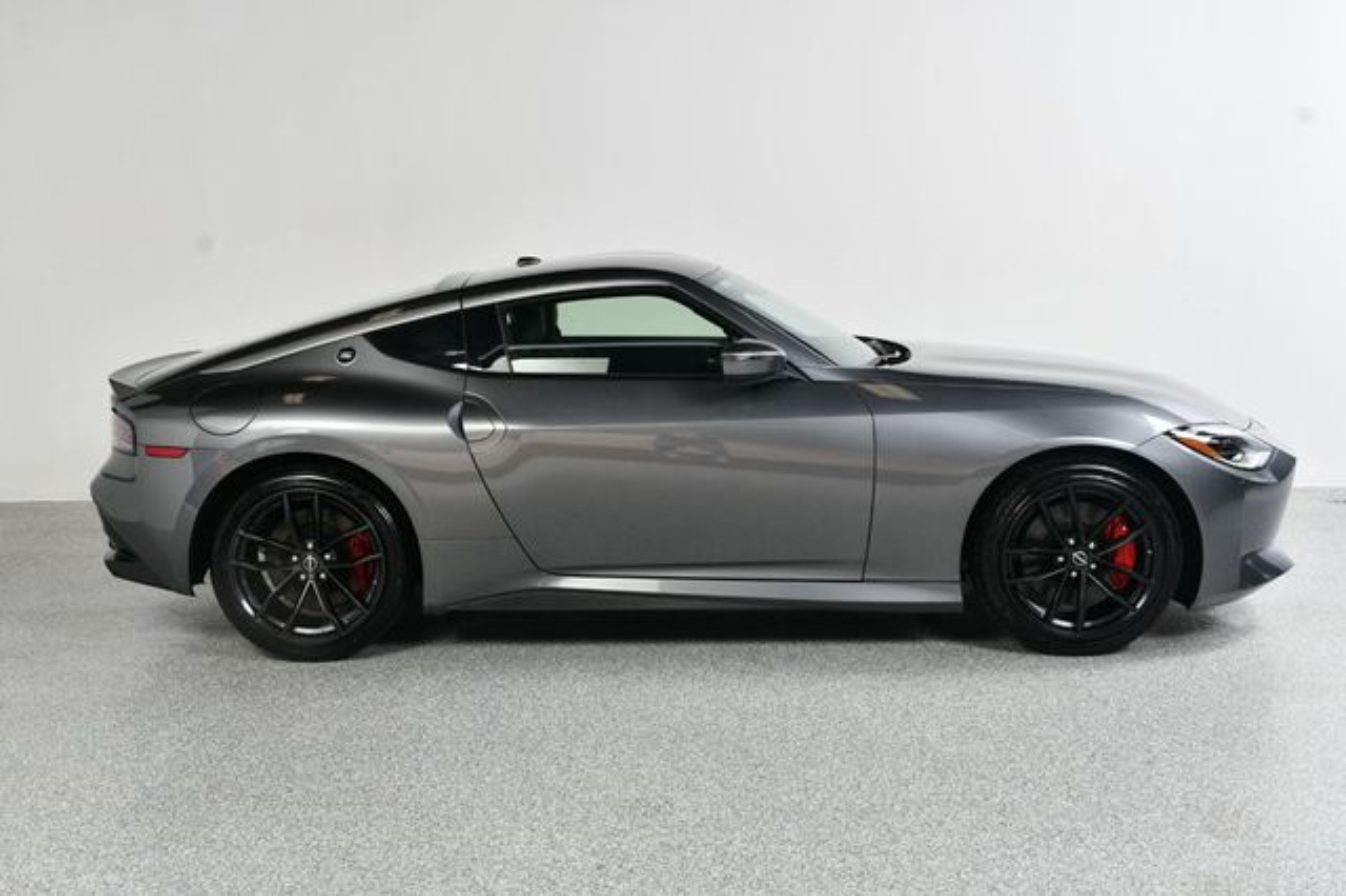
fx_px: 1495
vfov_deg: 33.4
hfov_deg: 48.5
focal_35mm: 40
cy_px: 448
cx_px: 673
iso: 100
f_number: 9
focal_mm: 27
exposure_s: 1/160
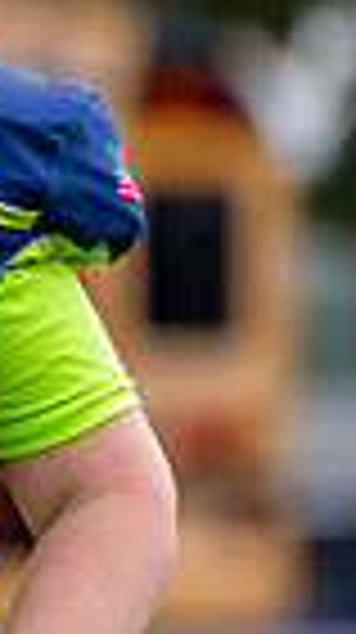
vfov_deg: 1.1
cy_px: 235
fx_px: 34270
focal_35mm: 2036
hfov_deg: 0.6
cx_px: -332
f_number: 5.6
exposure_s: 1/3200
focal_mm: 391
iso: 800
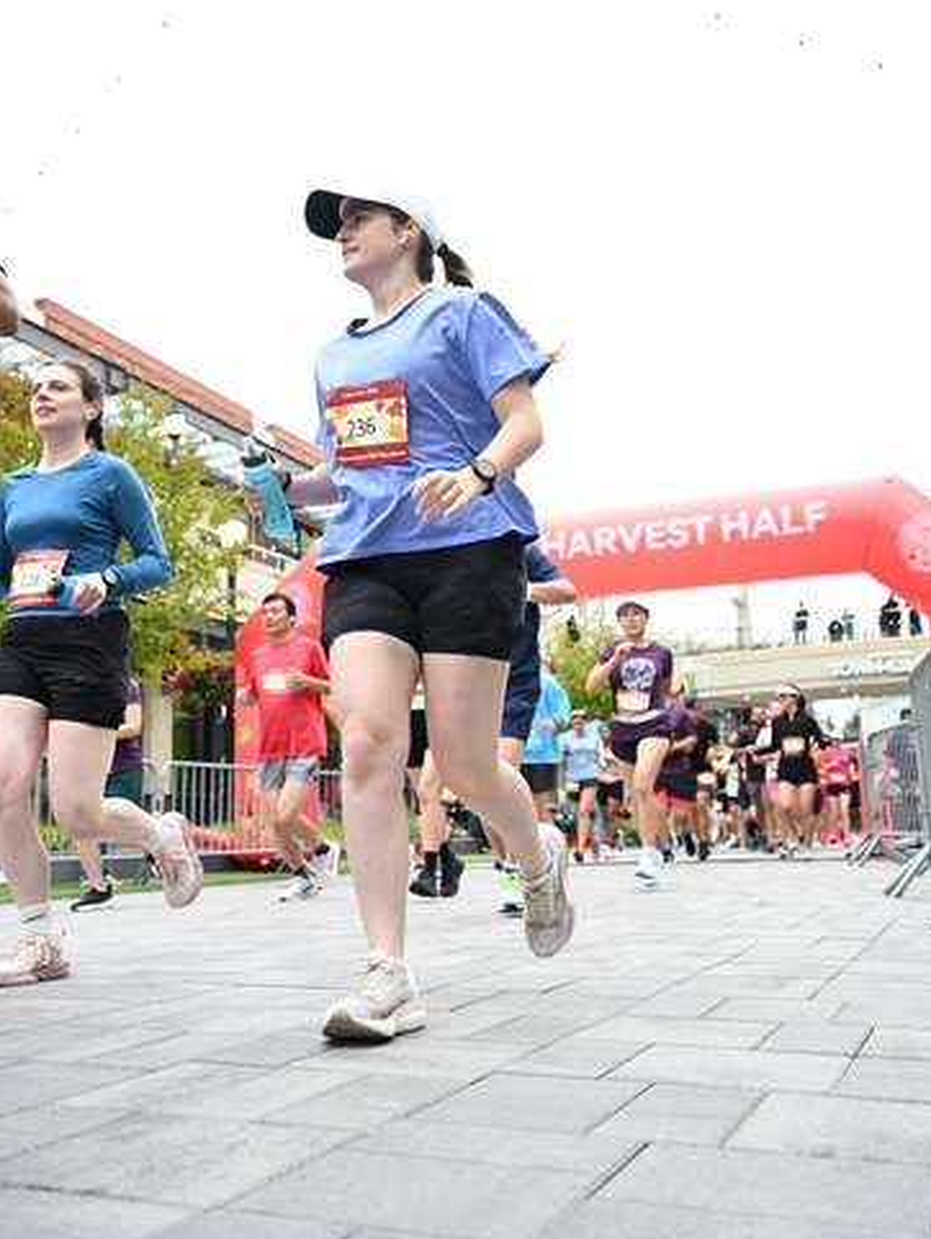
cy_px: 614
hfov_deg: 41.8
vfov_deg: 53.9
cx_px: 469
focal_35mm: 34
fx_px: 1218
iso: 2000
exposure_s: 1/640
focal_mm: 31
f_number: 4
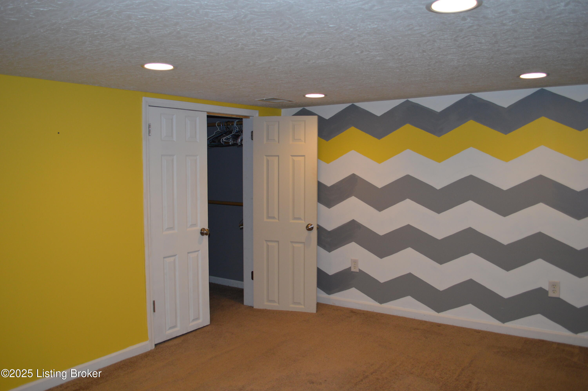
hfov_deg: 62.0
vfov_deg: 43.5
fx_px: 490
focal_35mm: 30
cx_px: 294
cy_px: 196
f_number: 3.8
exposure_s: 1/60
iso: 500
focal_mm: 20
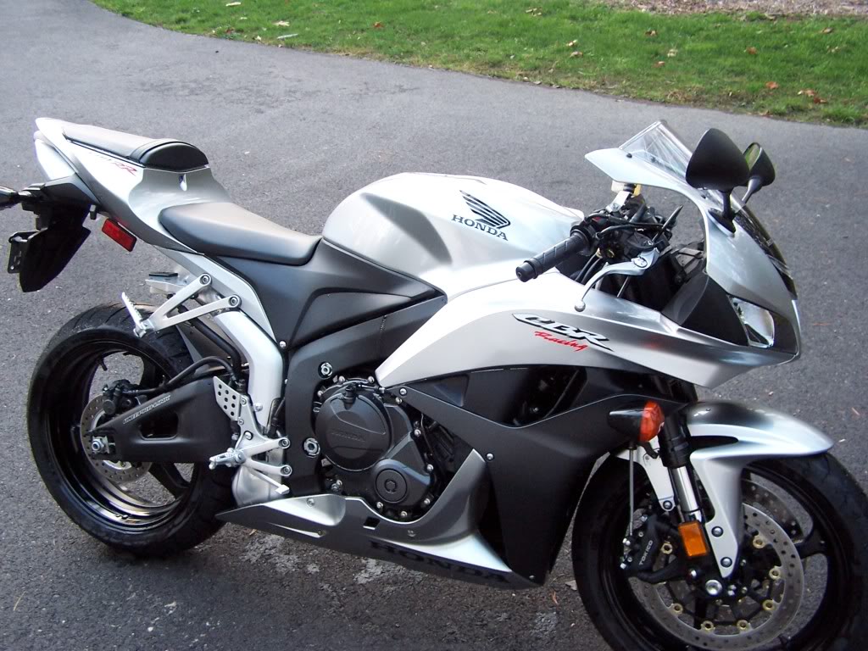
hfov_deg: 49.0
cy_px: 326
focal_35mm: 38
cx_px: 434
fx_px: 953
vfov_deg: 37.7
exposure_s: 1/10
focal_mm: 6.3
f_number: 2.8
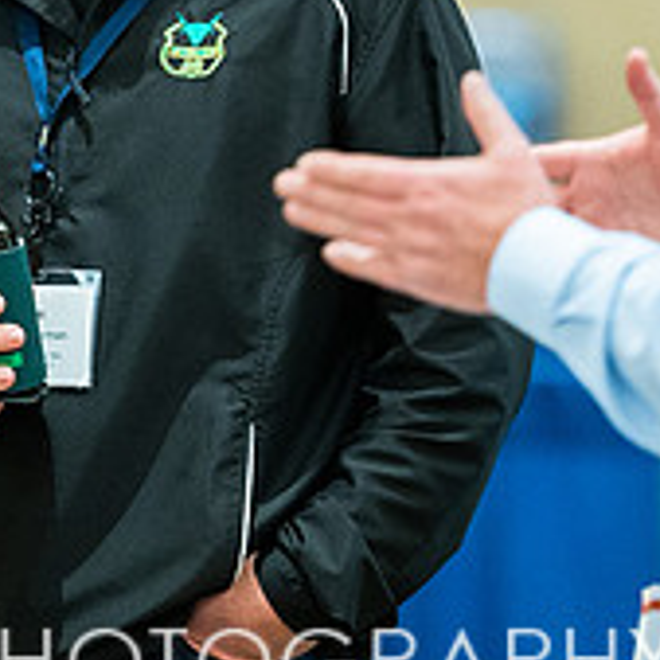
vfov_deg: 2.9
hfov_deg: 2.9
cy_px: -18
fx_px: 13072
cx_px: 141
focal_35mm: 606
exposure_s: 1/160
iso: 3200
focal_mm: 200
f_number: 2.8
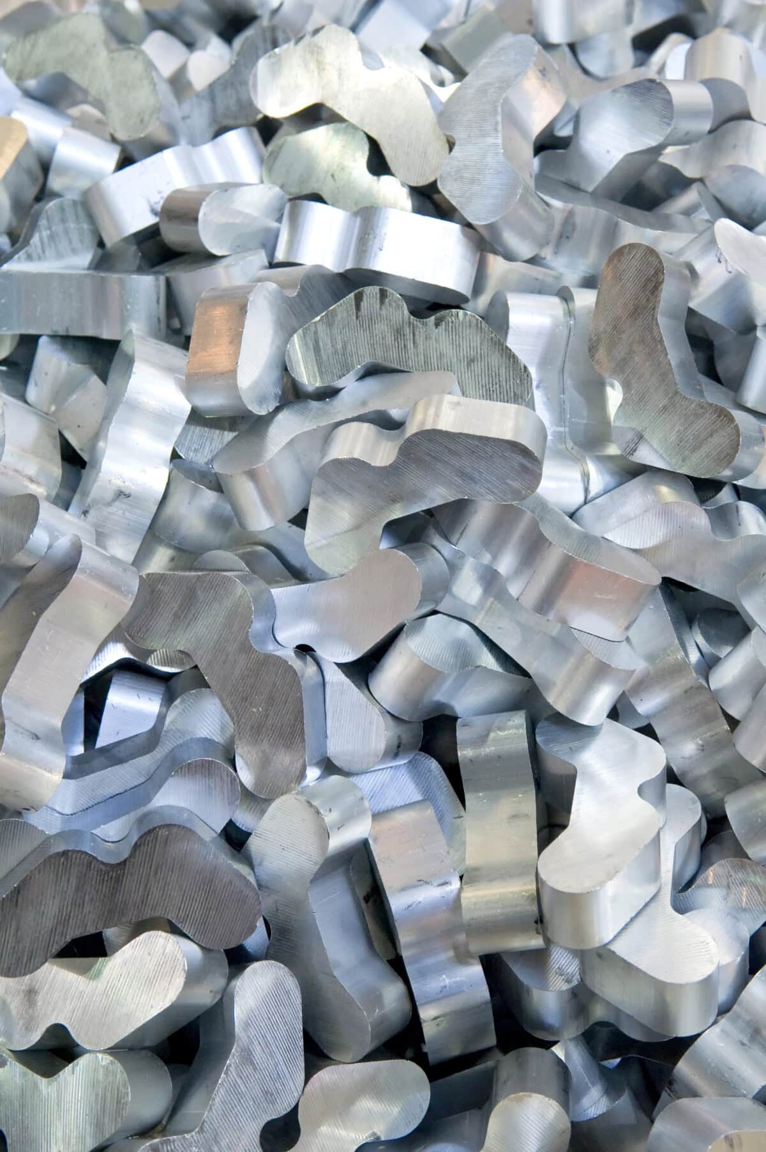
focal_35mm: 56
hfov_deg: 24.2
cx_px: 383
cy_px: 576
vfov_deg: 35.7
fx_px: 1789
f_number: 11
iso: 3200
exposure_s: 1/80
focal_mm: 56
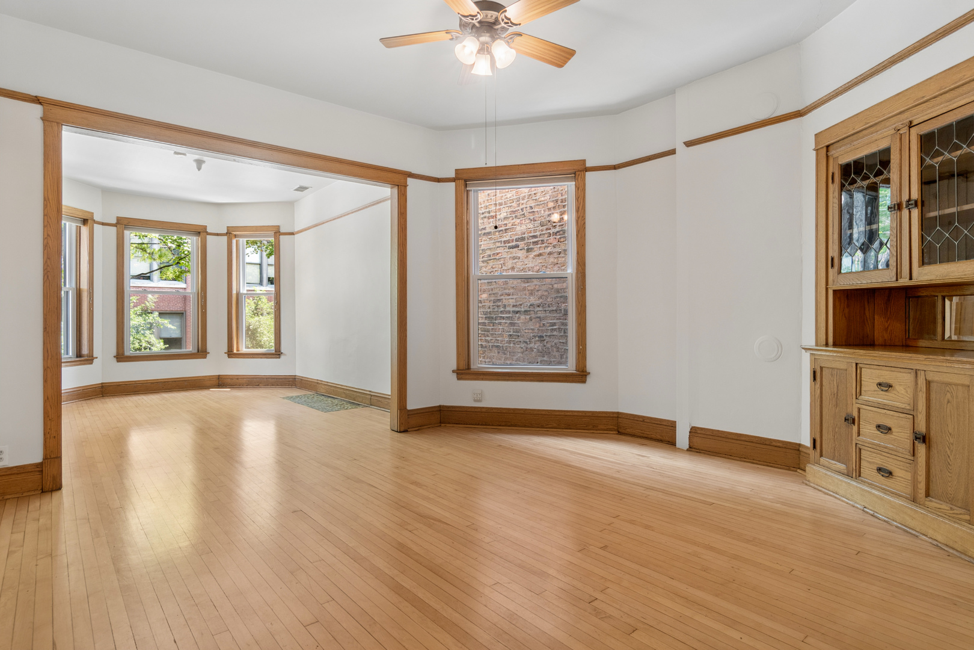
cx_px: 487
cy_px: 325
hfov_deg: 90.0
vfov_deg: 67.4
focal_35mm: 18
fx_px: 487
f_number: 8
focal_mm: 12
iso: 200
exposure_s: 1/2.5
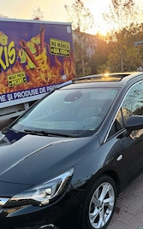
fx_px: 237
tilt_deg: -18.9
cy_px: 163
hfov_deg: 33.5
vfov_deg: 50.1
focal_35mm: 38
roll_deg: +4.4
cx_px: 67
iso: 80
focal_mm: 6.76
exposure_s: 1/368
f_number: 1.78
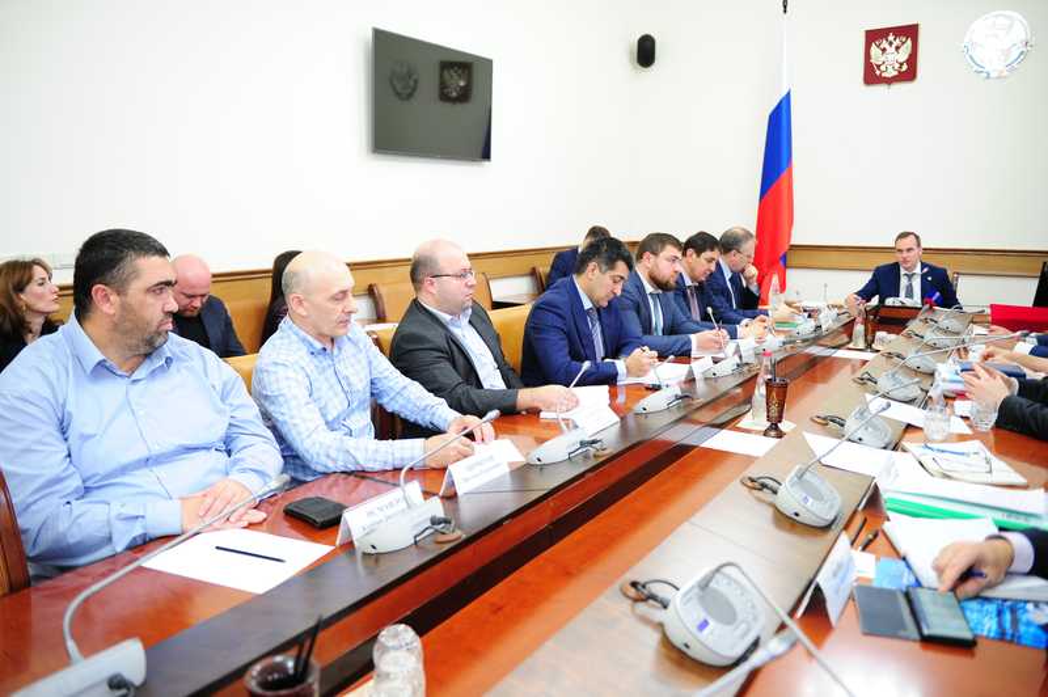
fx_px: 785
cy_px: 348
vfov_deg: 47.9
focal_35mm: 27
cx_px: 524
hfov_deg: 67.4
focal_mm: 27
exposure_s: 1/200
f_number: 3.2
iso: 2500
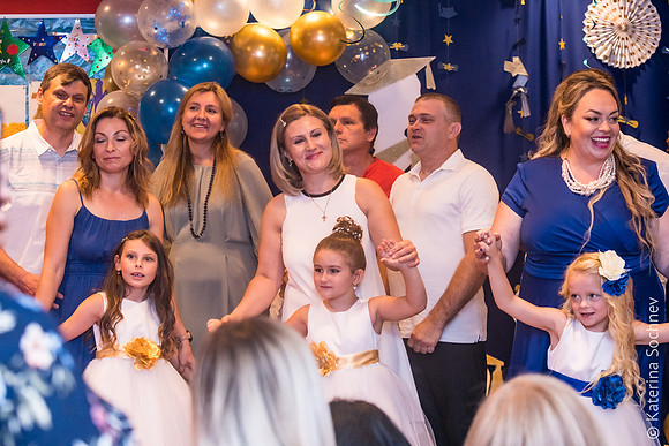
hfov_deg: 28.8
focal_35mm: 70
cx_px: 334
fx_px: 1301
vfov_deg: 19.5
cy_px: 223
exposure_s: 1/200
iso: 3200
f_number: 4.5
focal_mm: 70
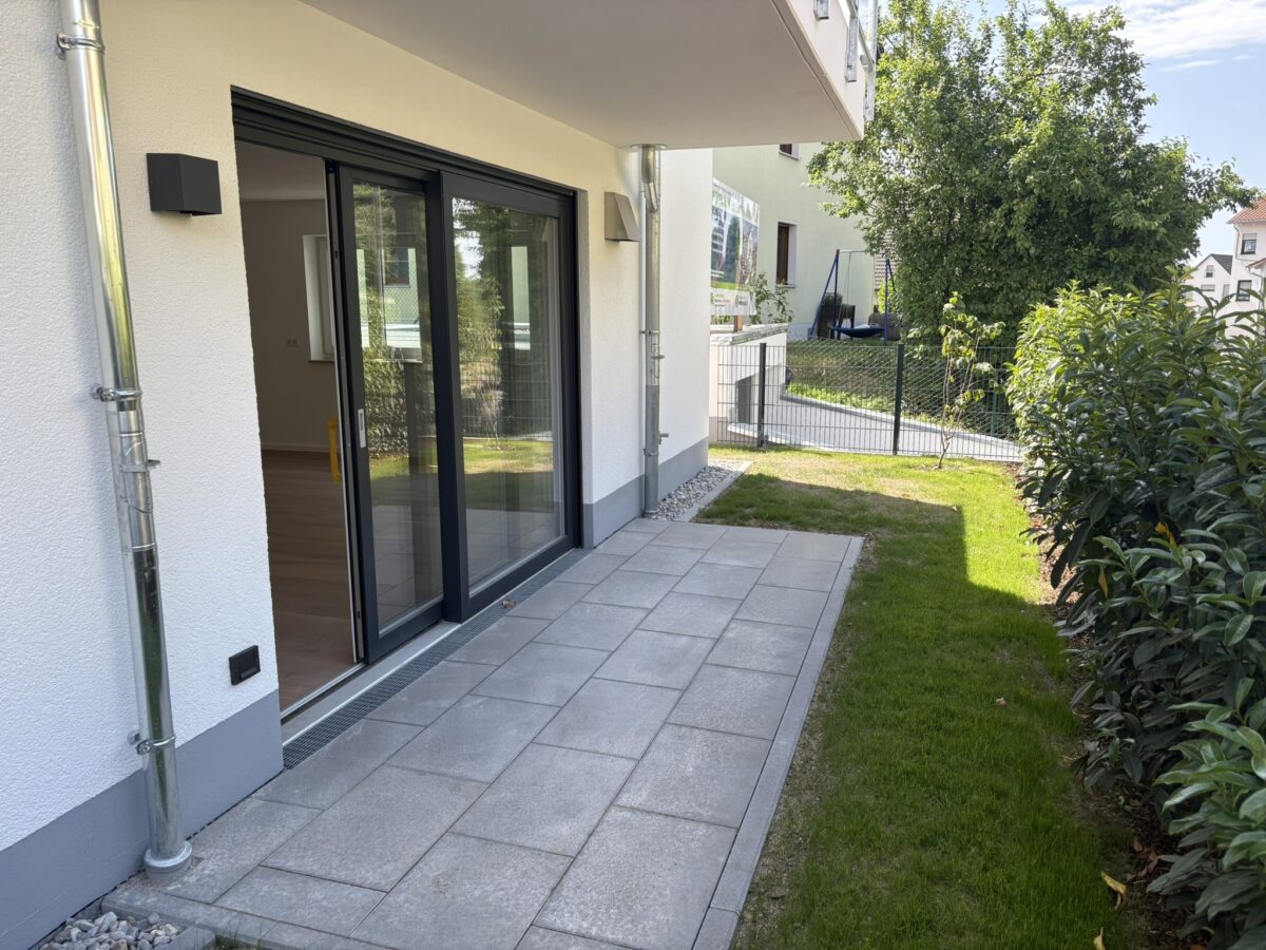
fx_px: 951
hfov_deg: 67.3
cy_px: 475
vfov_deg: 53.1
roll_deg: +1.8
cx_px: 633
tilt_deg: -10.1
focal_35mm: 26
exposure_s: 1/716
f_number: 1.6
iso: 50
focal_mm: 5.96
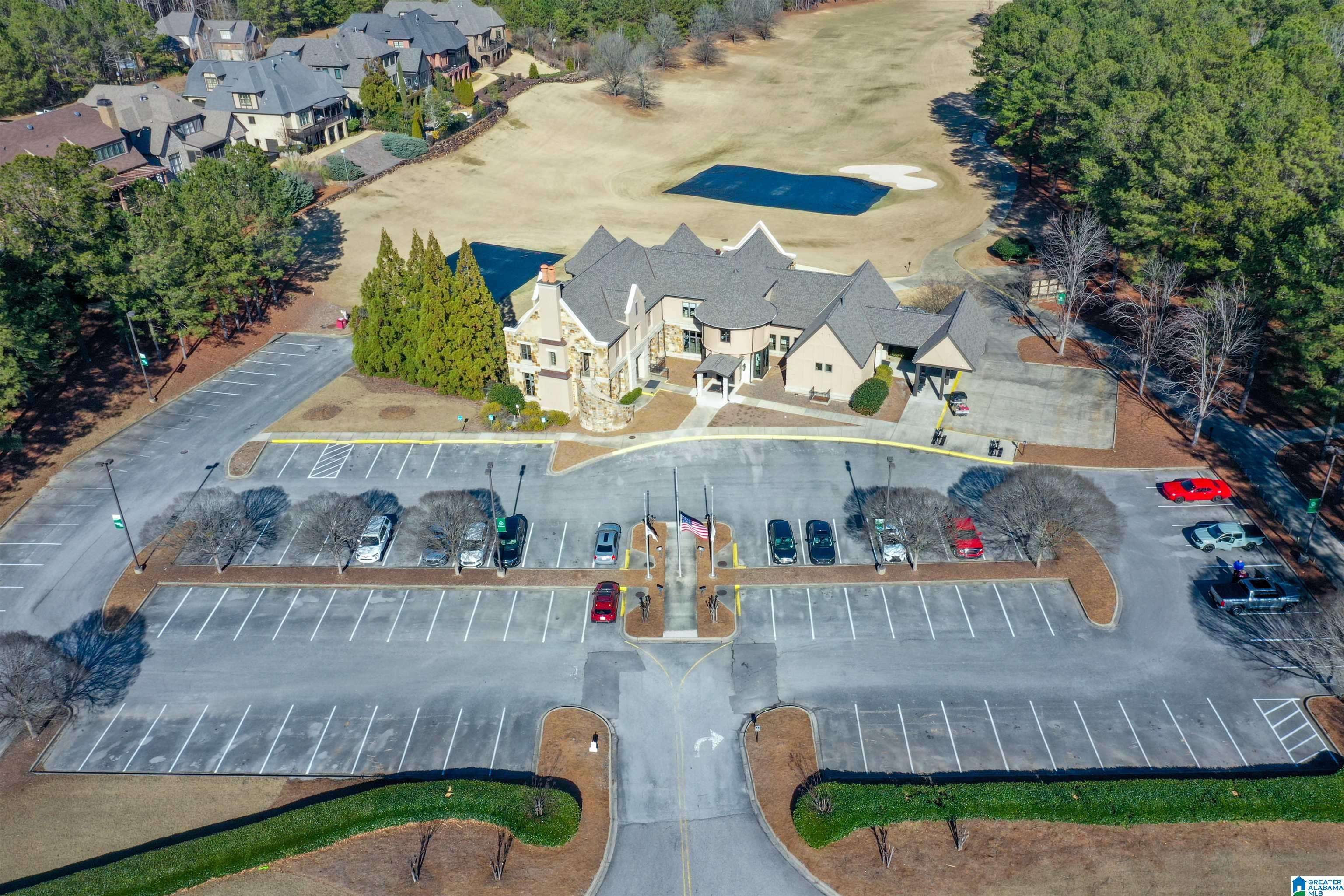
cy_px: 448
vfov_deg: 46.4
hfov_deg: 65.5
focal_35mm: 28
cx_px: 672
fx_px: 1045
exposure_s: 1/100
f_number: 11
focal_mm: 10.26
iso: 100
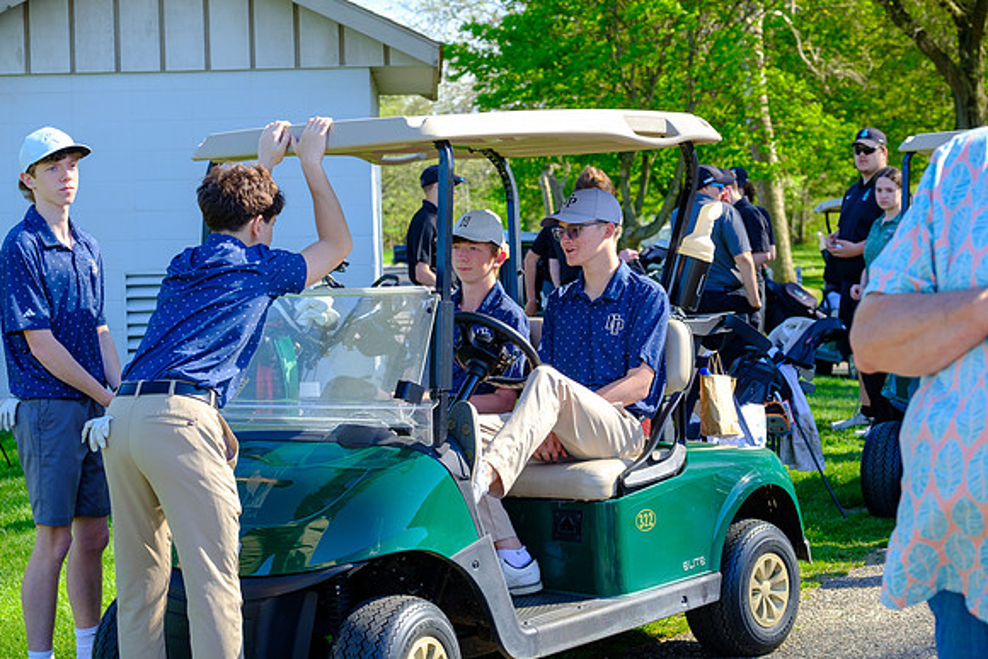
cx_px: 494
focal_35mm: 81
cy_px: 330
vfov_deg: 16.9
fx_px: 2223
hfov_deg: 25.1
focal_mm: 54.1
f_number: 5
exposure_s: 1/200
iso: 250
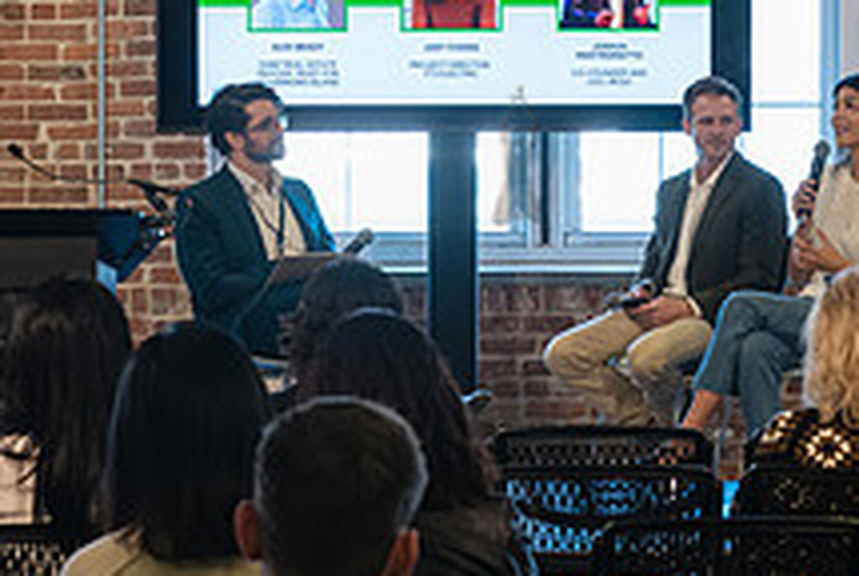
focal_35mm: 167
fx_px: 3990
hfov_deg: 12.3
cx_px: 515
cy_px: 154
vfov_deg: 8.2
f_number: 5.6
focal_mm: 62
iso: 2500
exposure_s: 1/160
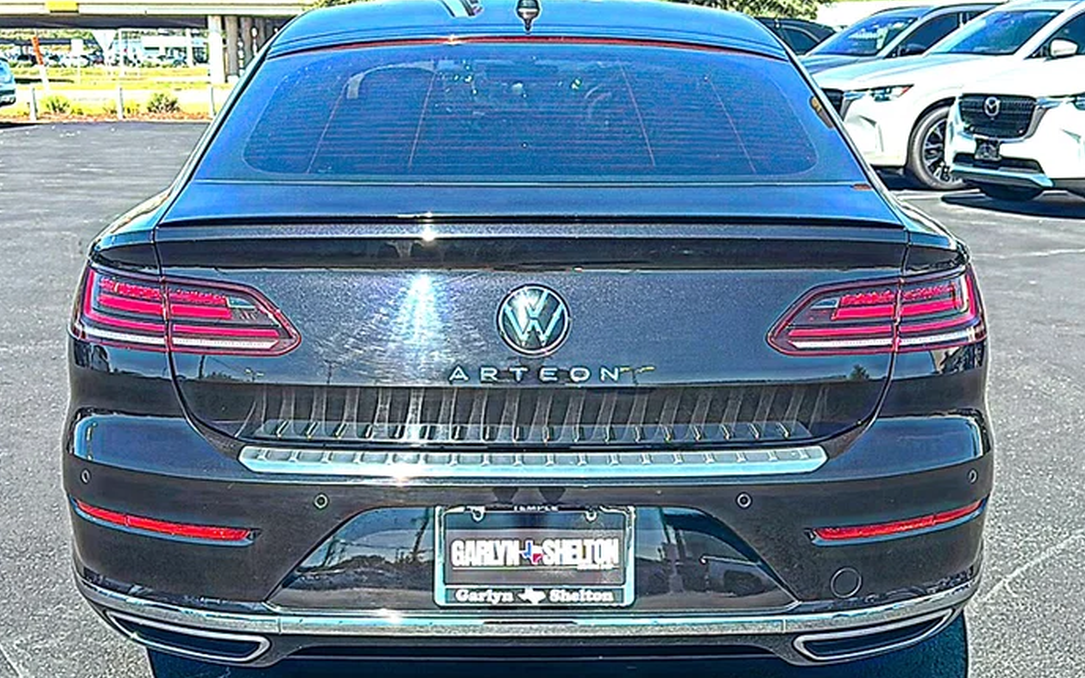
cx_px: 544
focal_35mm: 41
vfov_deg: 31.2
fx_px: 1212
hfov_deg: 48.2
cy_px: 349
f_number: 1.78
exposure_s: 1/2262
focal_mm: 6.86
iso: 100
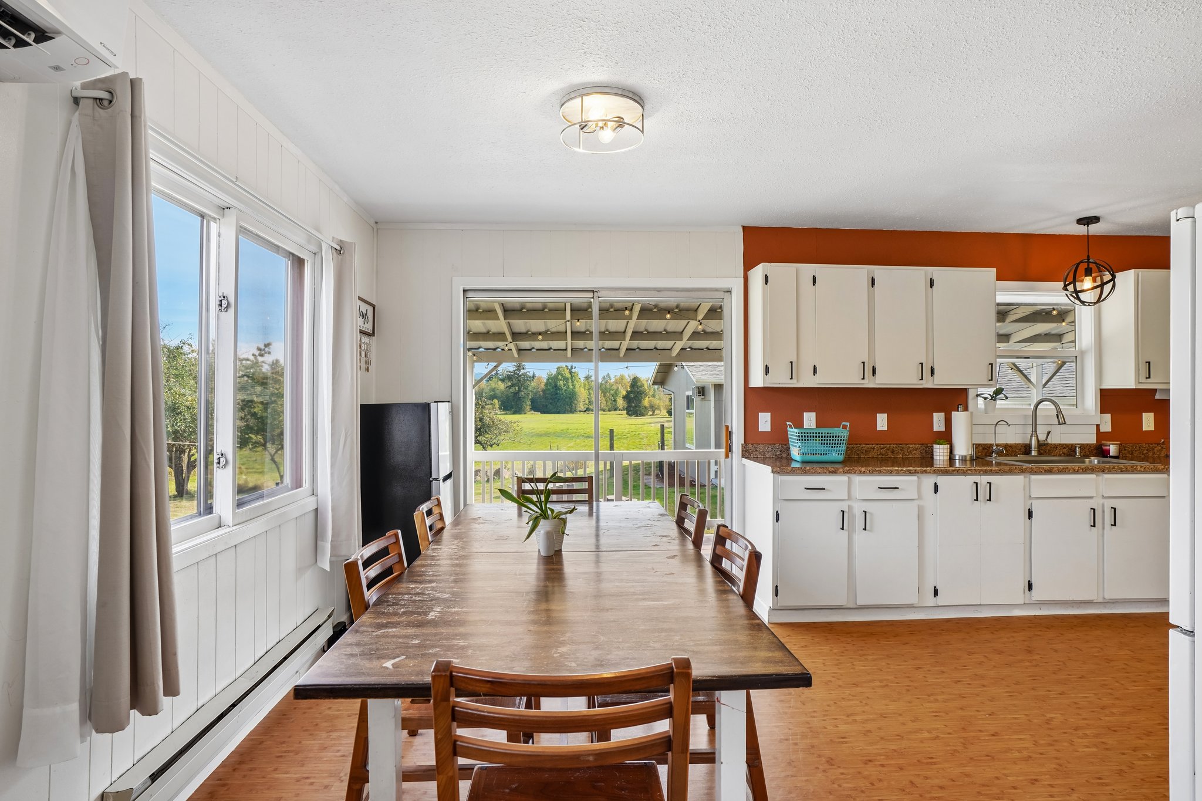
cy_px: 400
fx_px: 634
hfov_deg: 86.9
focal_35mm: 19
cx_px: 601
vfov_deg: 64.5
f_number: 8
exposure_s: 1/80
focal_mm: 19
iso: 400
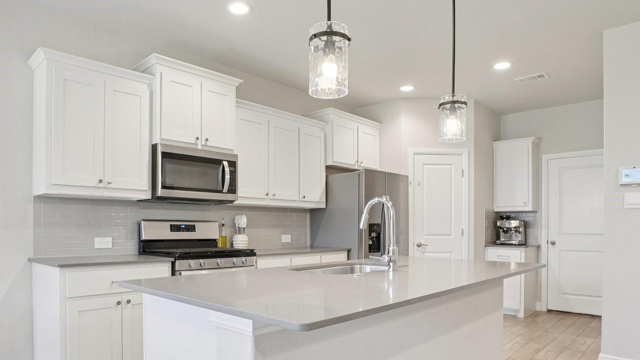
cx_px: 307
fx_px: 390
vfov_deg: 48.8
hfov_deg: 78.7
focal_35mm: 23
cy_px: 234
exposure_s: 1/15
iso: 400
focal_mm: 10
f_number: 8
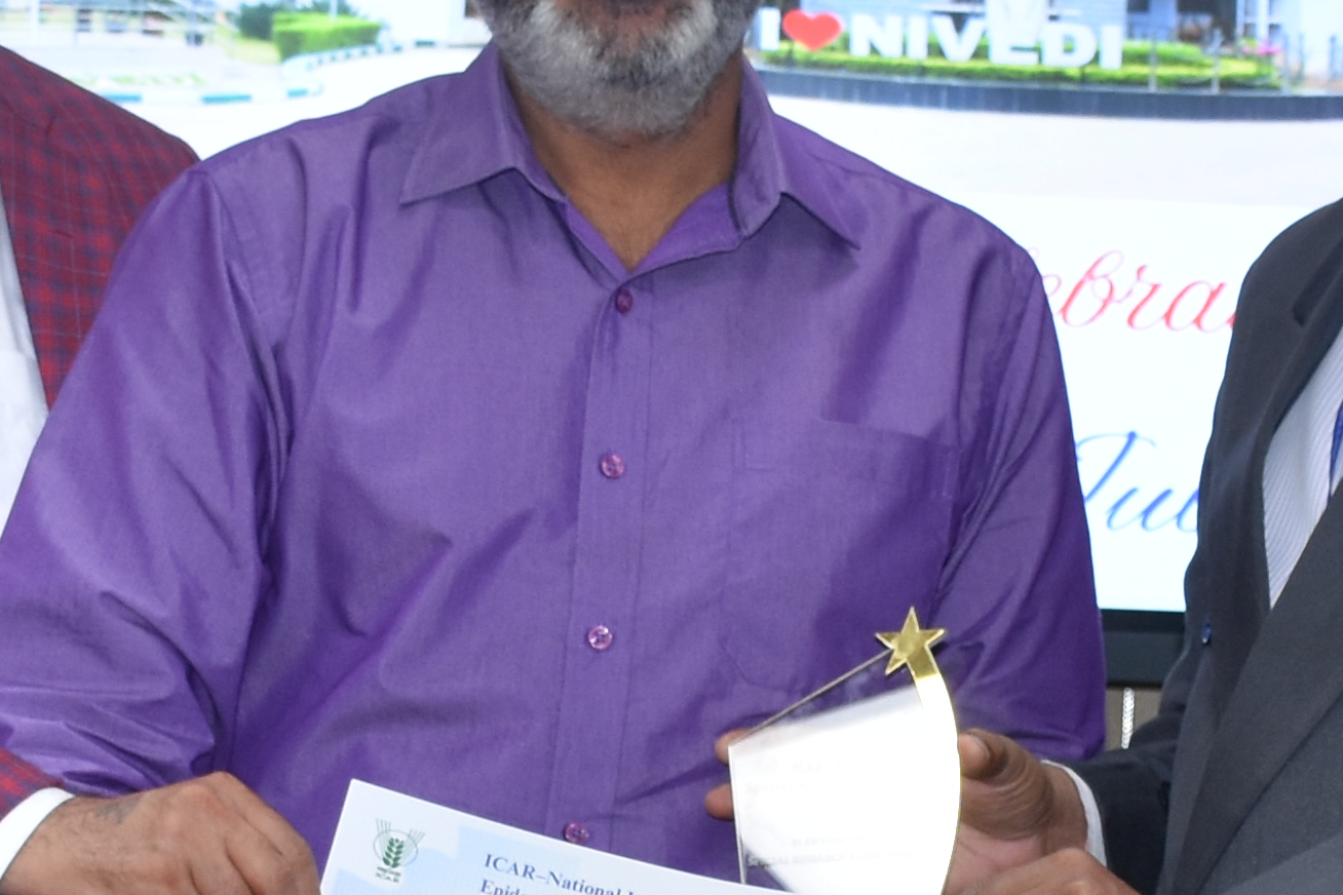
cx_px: 886
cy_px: 1154
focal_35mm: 158
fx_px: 5905
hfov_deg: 13.0
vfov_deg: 8.5
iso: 400
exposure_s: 1/80
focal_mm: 23
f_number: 3.8
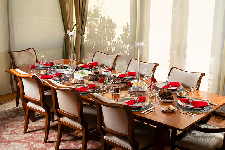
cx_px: 112
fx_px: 313
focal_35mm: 50
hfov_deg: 39.6
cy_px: 75
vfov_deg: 27.0
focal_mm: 50
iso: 320
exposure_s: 1/100
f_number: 5
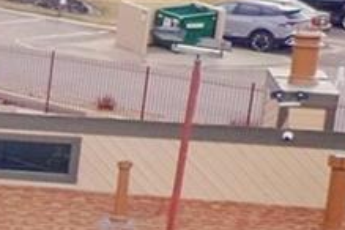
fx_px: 1964
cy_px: 295
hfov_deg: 7.8
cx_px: -874
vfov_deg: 6.6
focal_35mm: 205
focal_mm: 10.26
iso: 800
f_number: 6.3
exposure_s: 1/800
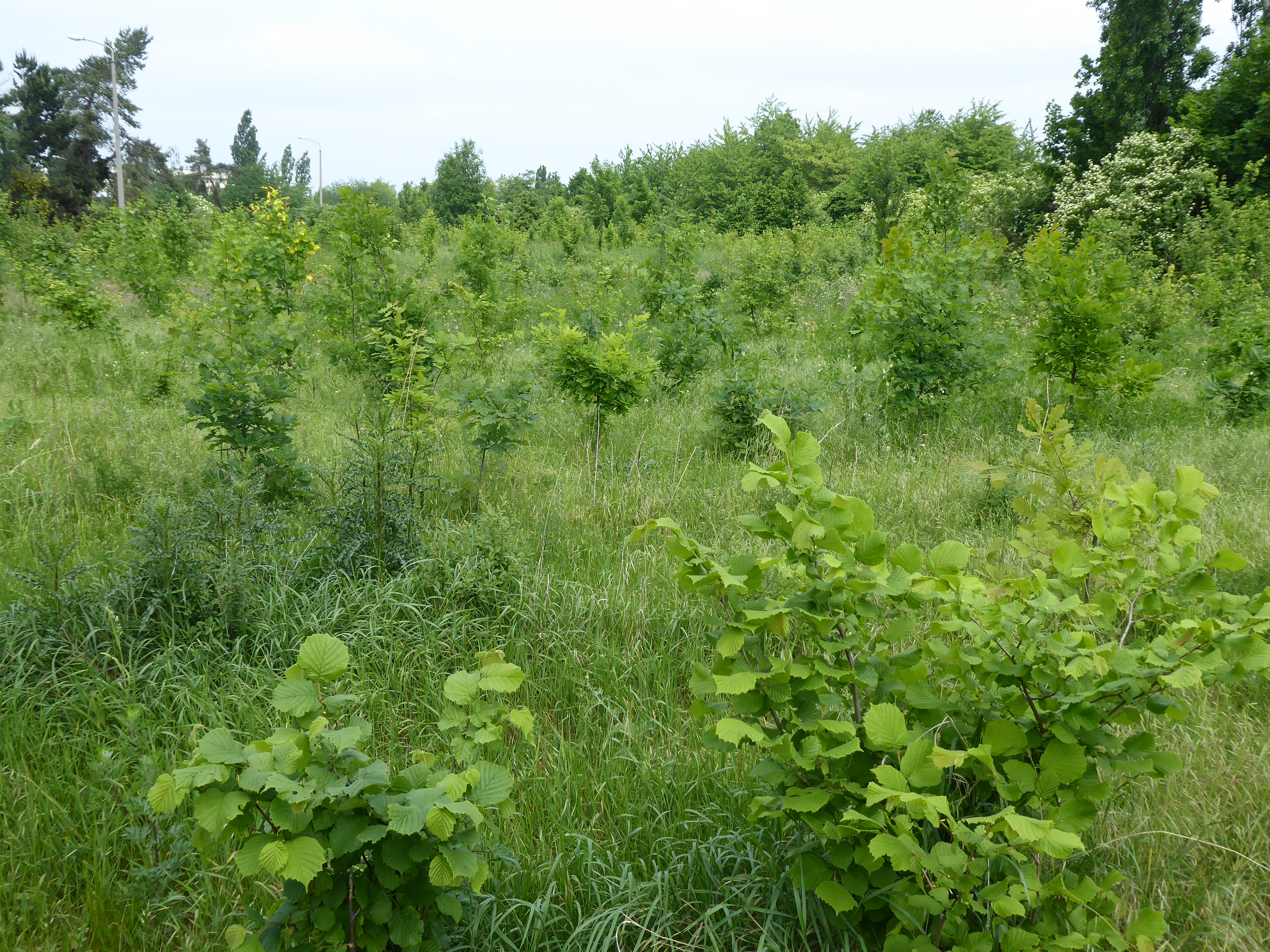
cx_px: 635
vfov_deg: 39.7
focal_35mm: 36
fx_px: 1321
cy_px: 476
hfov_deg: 51.4
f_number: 3.7
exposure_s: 1/400
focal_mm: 6.3
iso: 80
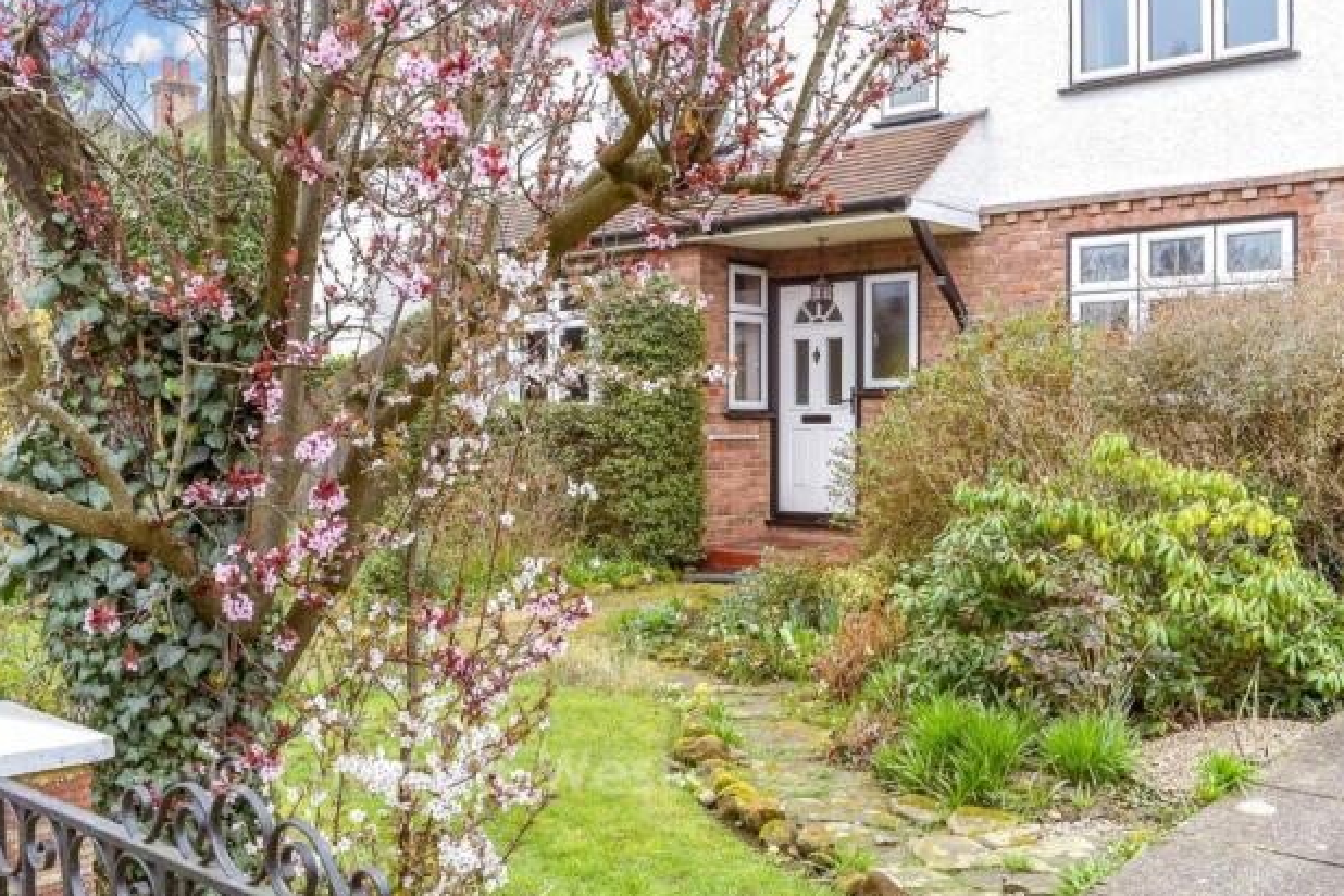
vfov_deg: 37.9
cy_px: 447
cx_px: 671
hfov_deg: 54.4
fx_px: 1307
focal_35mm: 35
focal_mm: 22
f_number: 8
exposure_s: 1/30
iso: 160
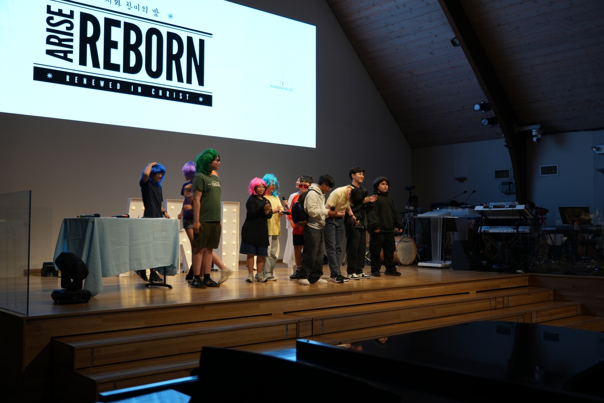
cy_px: 202
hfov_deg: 53.1
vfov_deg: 36.9
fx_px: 604
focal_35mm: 36
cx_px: 302
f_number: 4
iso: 200
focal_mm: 36
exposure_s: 1/40
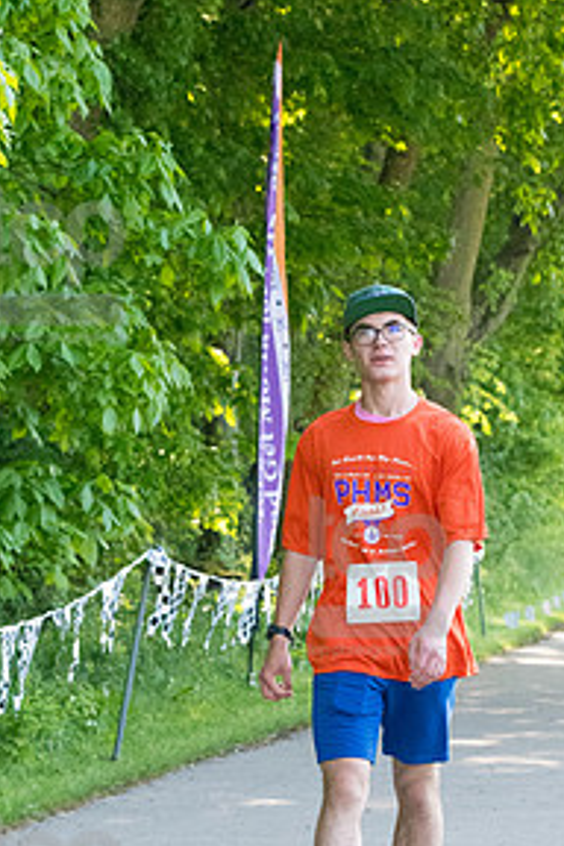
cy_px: 576
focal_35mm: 192
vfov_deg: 10.7
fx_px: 4512
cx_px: 377
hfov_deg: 7.2
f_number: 5.6
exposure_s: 1/1600
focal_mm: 82
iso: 4000
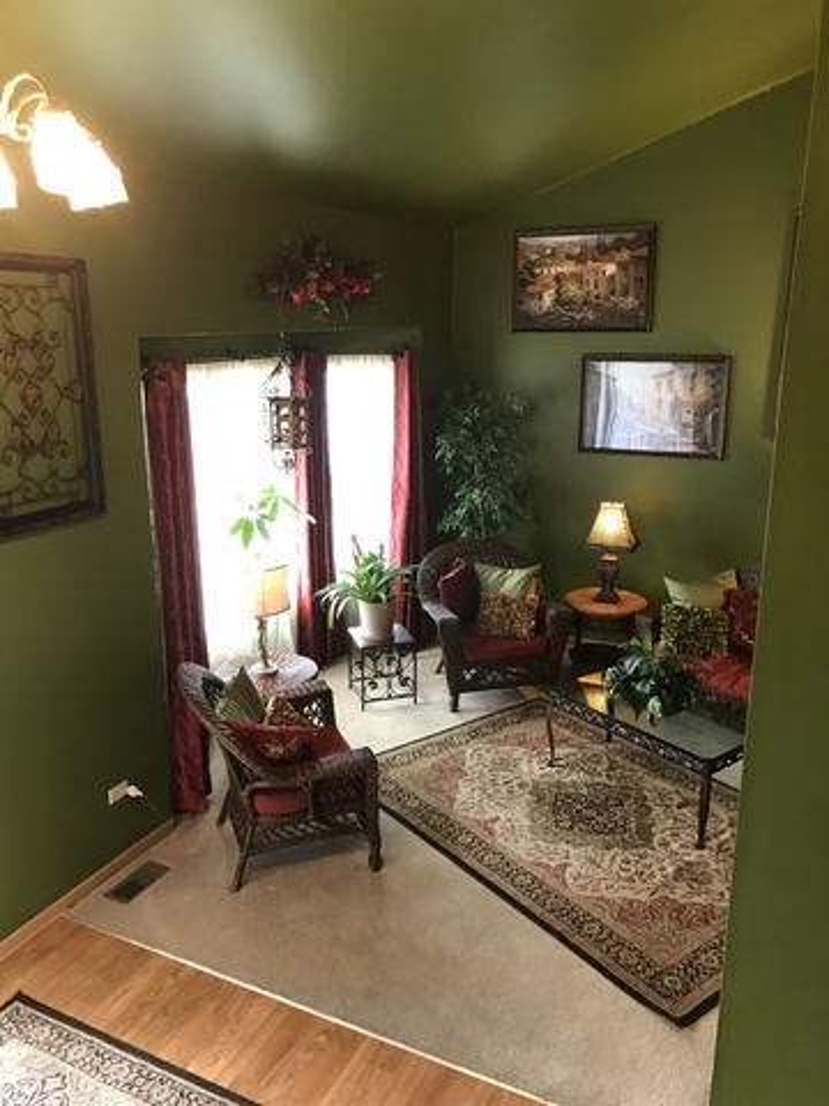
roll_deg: +0.2
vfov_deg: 63.4
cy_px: 553
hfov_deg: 49.7
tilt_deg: -16.5
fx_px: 894
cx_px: 414
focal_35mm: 28
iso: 64
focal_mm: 3.99
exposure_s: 1/15
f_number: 1.8
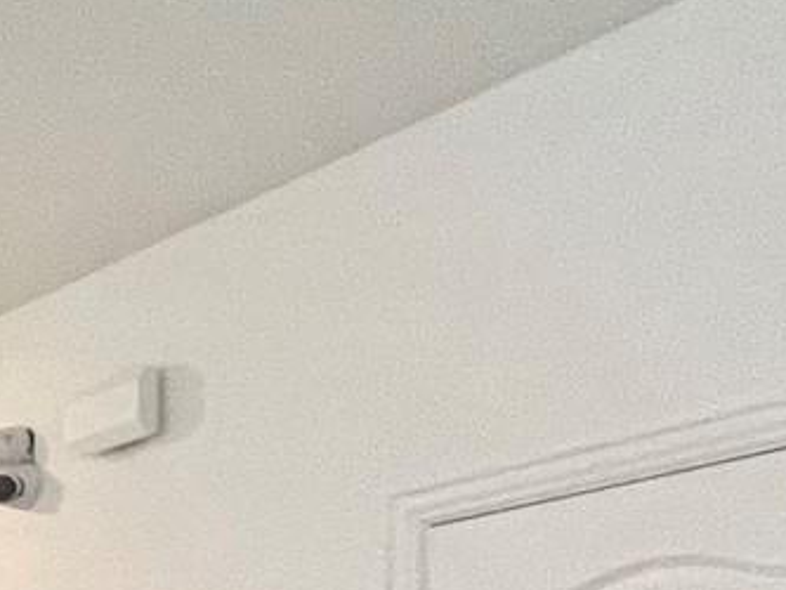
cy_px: 927
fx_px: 1817
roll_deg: -0.4
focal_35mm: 80
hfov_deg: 13.3
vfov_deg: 16.5
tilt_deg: -0.7
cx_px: -1303
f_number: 1.8
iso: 200
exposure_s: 1/120
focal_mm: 1.57
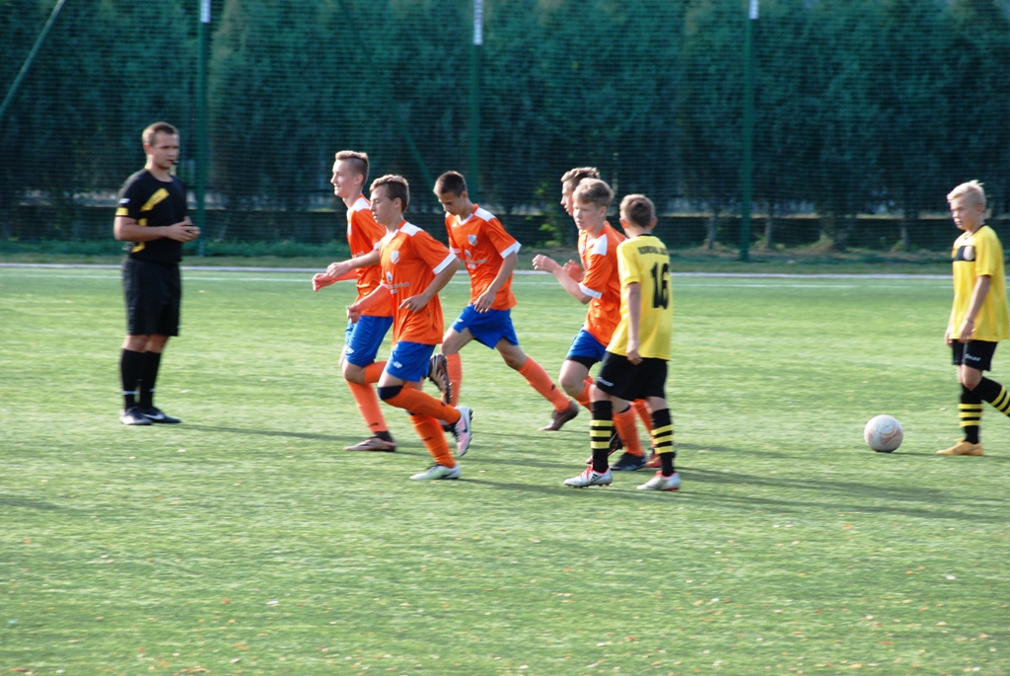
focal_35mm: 300
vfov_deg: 4.6
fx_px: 8425
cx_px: 505
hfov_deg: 6.9
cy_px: 338
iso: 400
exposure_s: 1/125
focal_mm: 200
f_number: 5.6
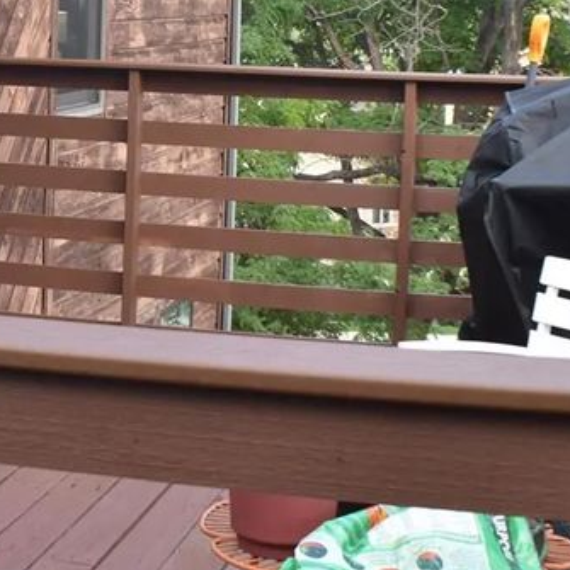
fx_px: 2180
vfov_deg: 14.7
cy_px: 8
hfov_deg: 14.5
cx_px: -77
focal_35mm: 117
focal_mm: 30
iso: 400
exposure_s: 1/125
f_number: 5.6
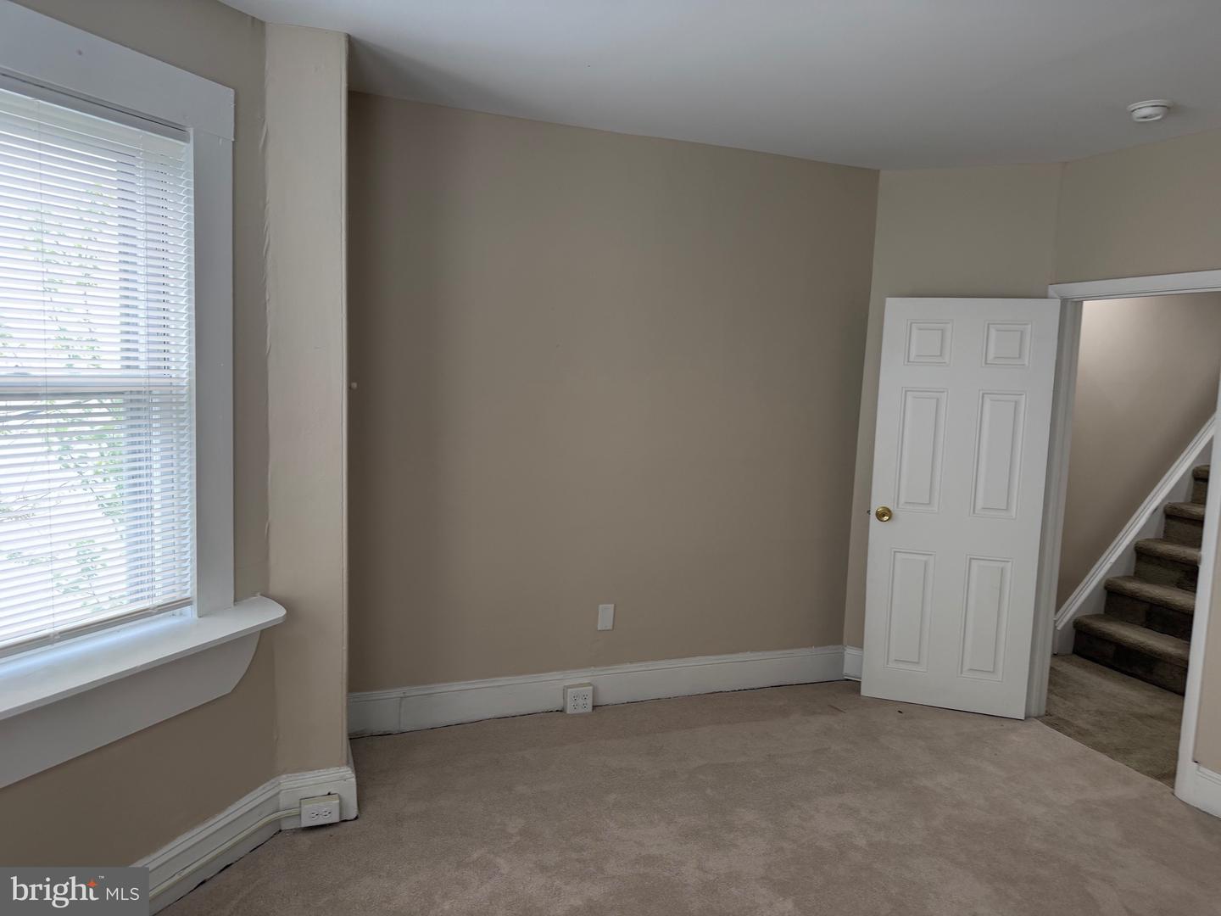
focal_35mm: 24
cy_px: 458
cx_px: 610
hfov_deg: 71.6
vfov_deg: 56.8
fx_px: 847
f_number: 1.78
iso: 125
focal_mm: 6.76
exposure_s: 1/121
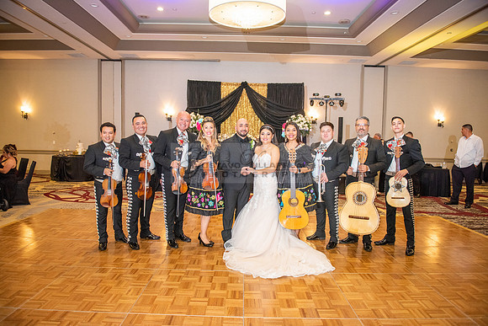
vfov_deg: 53.2
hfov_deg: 73.7
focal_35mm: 24
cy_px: 163
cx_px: 244
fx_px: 325
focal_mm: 24
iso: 1600
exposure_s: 1/160
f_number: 2.8
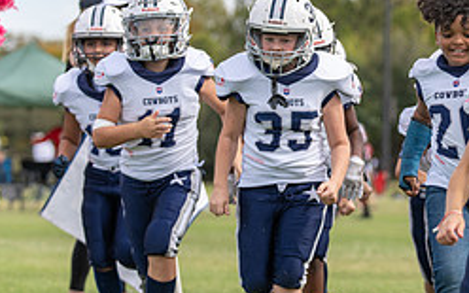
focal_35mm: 272
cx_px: 439
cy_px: 139
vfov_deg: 4.8
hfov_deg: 7.7
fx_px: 3477
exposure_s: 1/1600
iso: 250
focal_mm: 114
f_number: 3.5
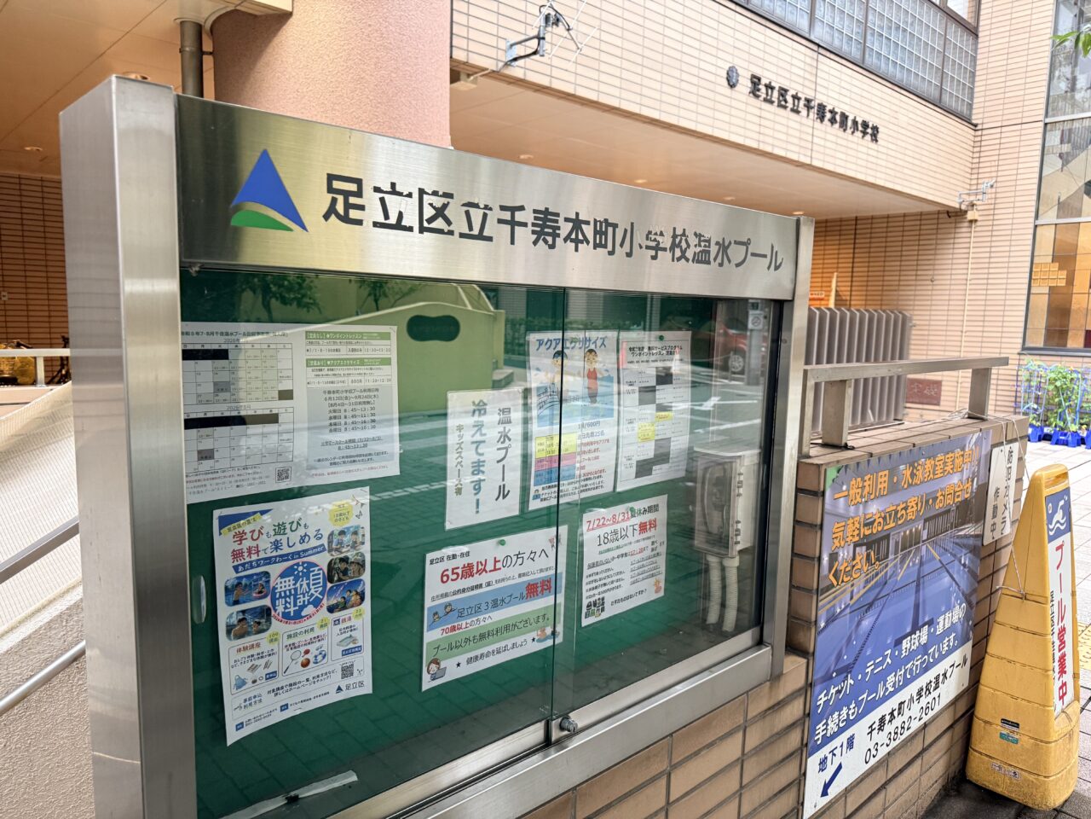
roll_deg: -0.9
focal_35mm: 24
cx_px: 546
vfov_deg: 56.8
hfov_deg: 71.6
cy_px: 410
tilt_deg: -4.3
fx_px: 756
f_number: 1.78
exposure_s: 1/60
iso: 250
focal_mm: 6.76
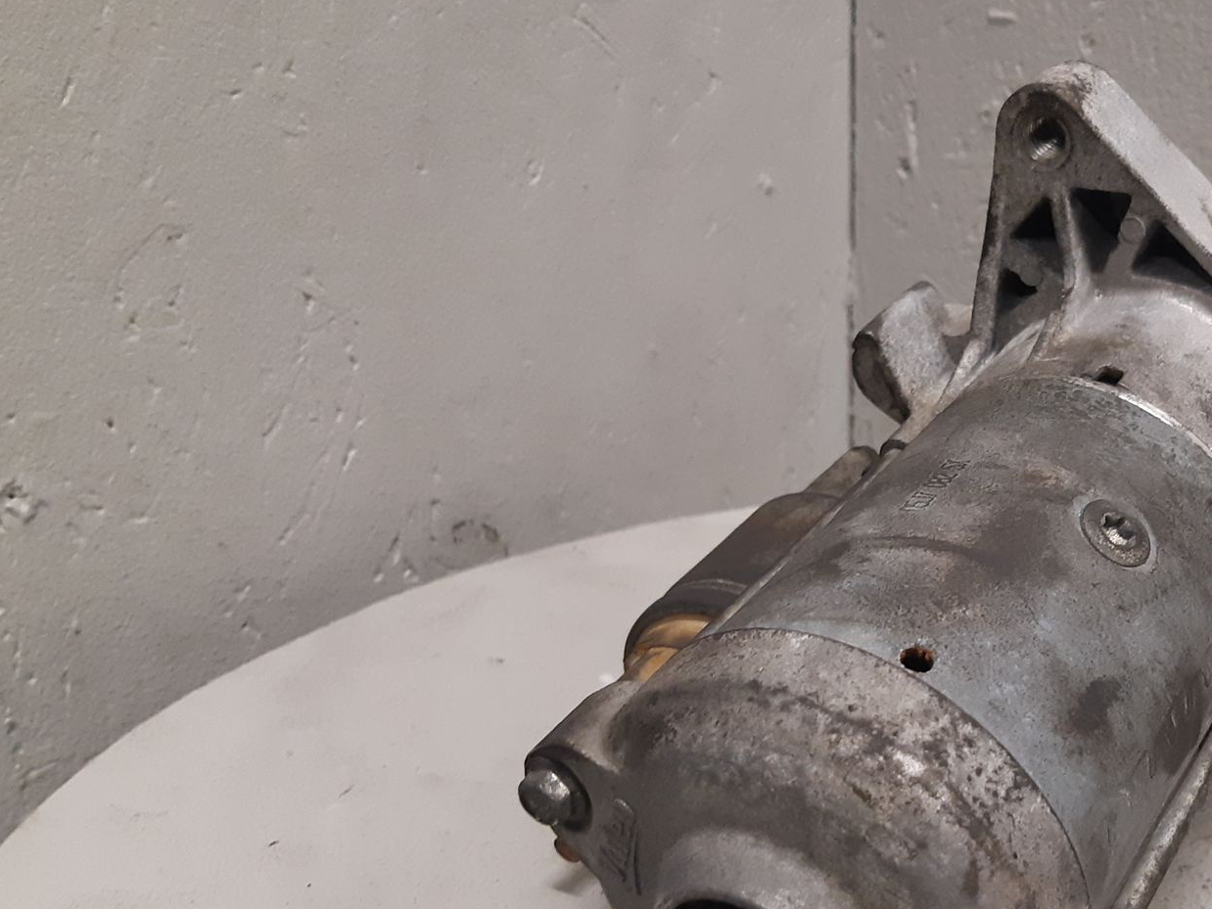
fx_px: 1506
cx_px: 946
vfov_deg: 33.4
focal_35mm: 43
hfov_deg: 42.2
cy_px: 588
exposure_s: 1/50
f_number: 1.7
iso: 200
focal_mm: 3.93
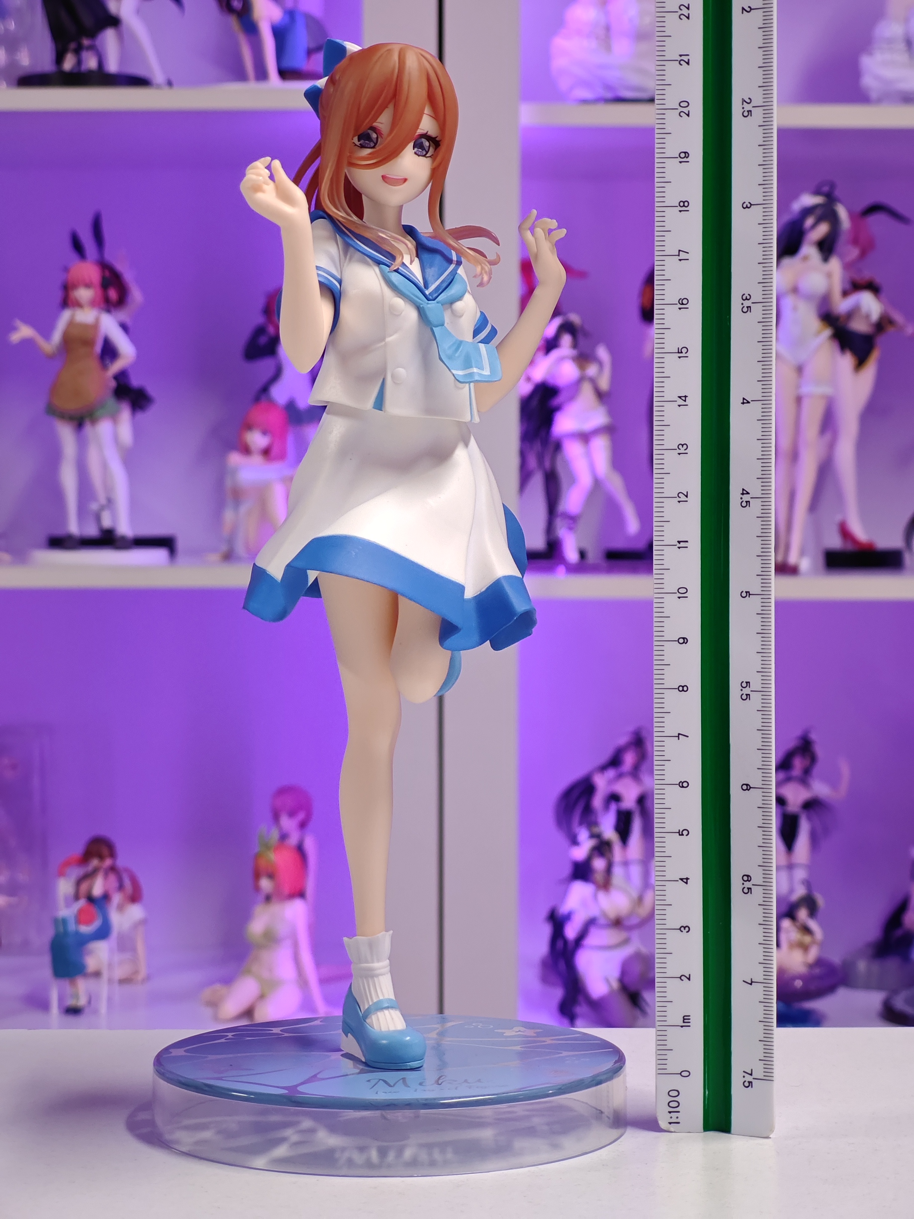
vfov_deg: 24.4
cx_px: 457
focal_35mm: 80
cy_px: 610
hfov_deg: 18.4
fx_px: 2816
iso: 800
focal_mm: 7.48
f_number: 2.4
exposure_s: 1/33.3
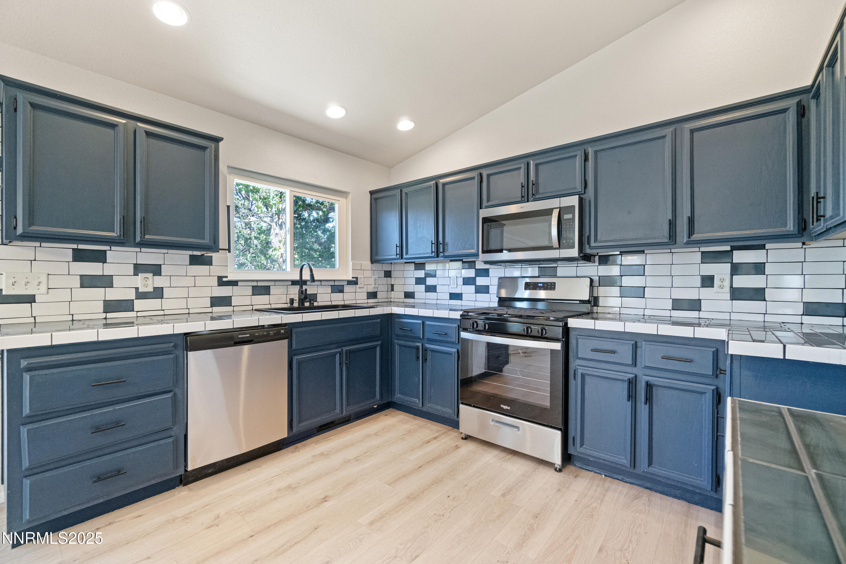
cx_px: 423
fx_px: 352
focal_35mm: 15
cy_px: 282
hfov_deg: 100.4
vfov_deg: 77.3
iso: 6400
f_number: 6.3
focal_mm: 10
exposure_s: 1/30
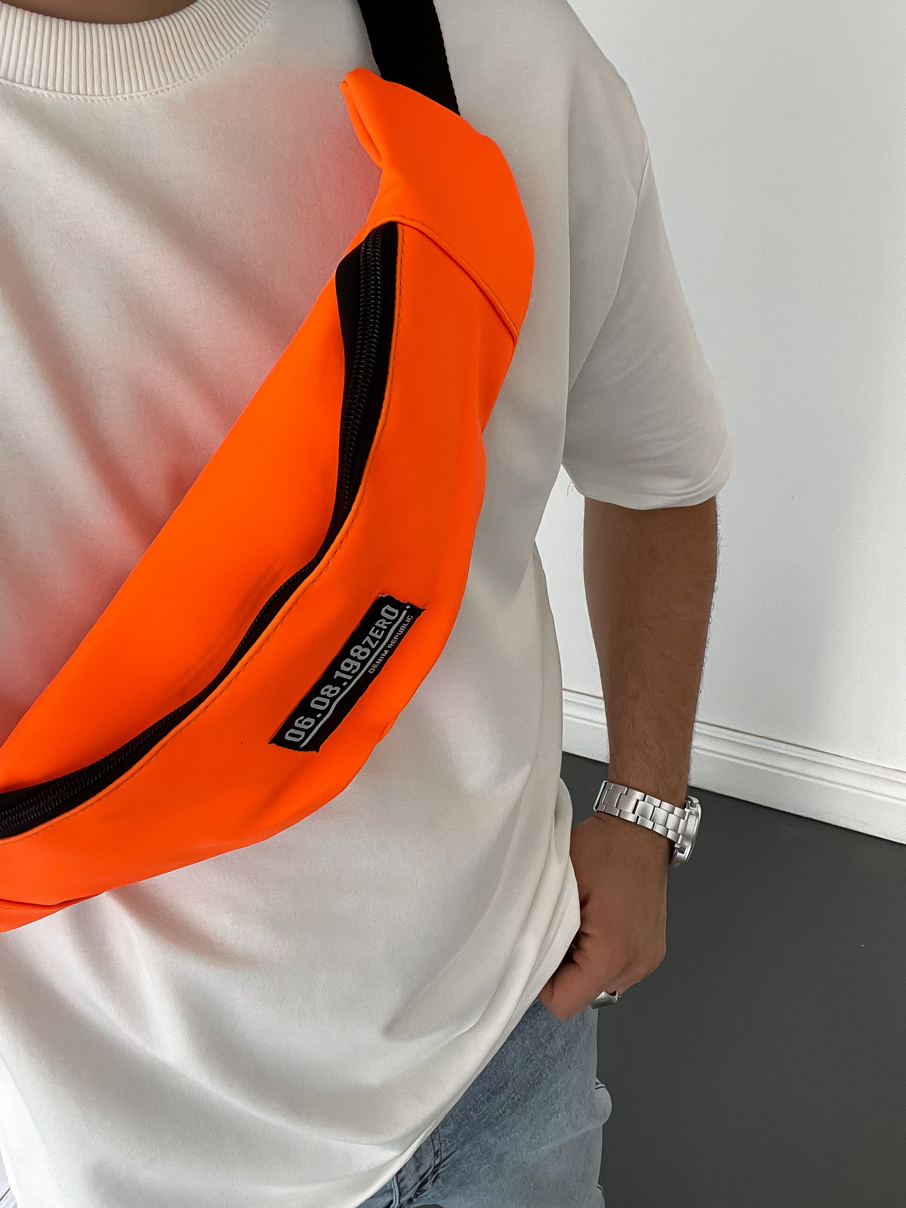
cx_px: 453
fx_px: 1047
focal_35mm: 30
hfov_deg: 46.8
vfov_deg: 60.0
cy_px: 604
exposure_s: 1/60
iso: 100
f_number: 2.2
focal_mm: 2.71
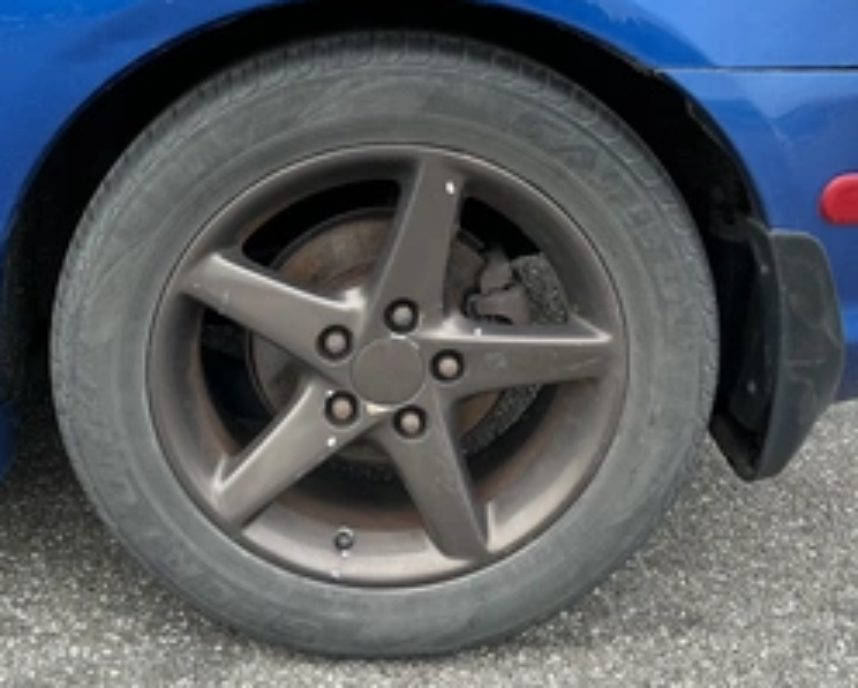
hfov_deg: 41.9
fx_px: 1119
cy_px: 308
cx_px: 374
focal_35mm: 44
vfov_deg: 34.2
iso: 25
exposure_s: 1/246
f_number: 1.8
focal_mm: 3
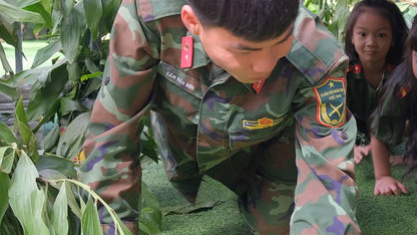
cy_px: 90
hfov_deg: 30.4
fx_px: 752
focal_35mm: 68
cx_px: 322
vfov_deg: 17.7
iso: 400
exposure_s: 1/100
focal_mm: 20.2
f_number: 4
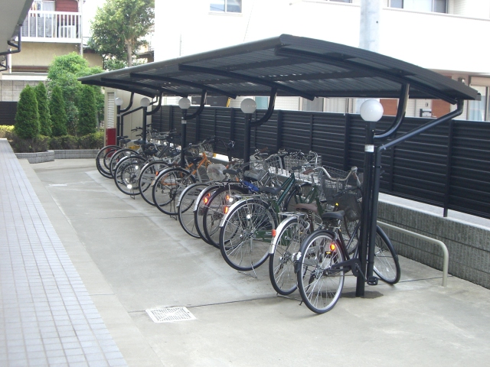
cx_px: 245
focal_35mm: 47
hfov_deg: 40.4
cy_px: 184
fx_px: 665
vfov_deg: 30.9
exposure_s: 1/160
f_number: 3
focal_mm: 7.6
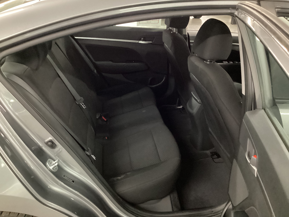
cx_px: 144
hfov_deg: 58.4
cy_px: 108
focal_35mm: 31
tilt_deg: -29.2
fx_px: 259
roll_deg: -1.3
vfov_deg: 45.4
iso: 640
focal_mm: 3.3
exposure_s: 1/20
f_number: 2.4
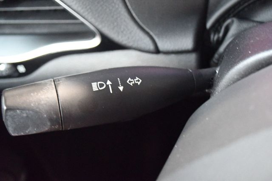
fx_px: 362
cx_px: 136
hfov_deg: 41.1
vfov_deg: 28.0
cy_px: 90
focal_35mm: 48
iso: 12800
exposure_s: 1/20
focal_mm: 32
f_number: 4.8
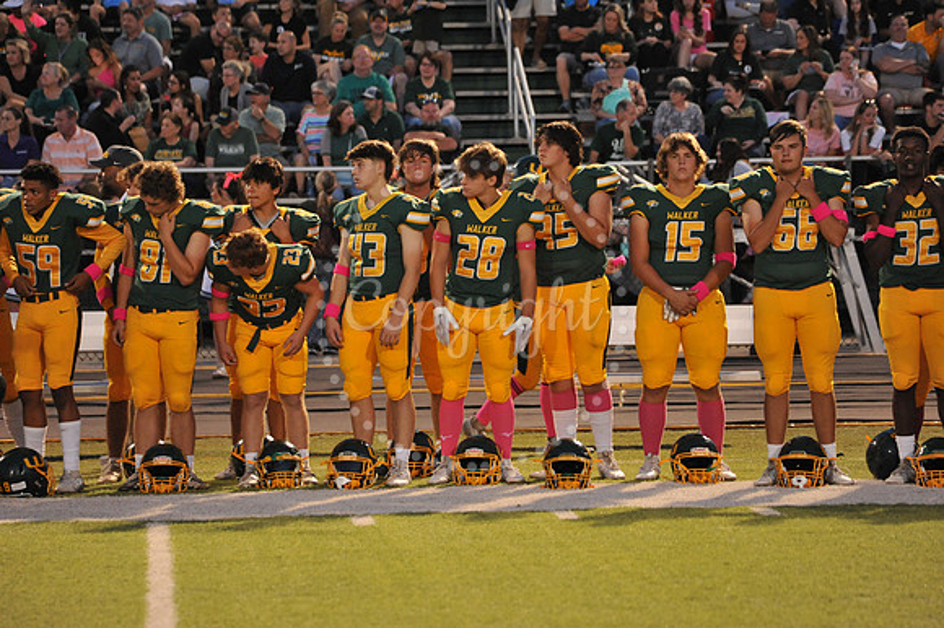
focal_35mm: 160
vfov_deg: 8.6
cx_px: 472
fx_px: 4193
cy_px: 314
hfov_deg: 12.8
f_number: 5
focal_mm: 160
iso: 4000
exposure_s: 1/160
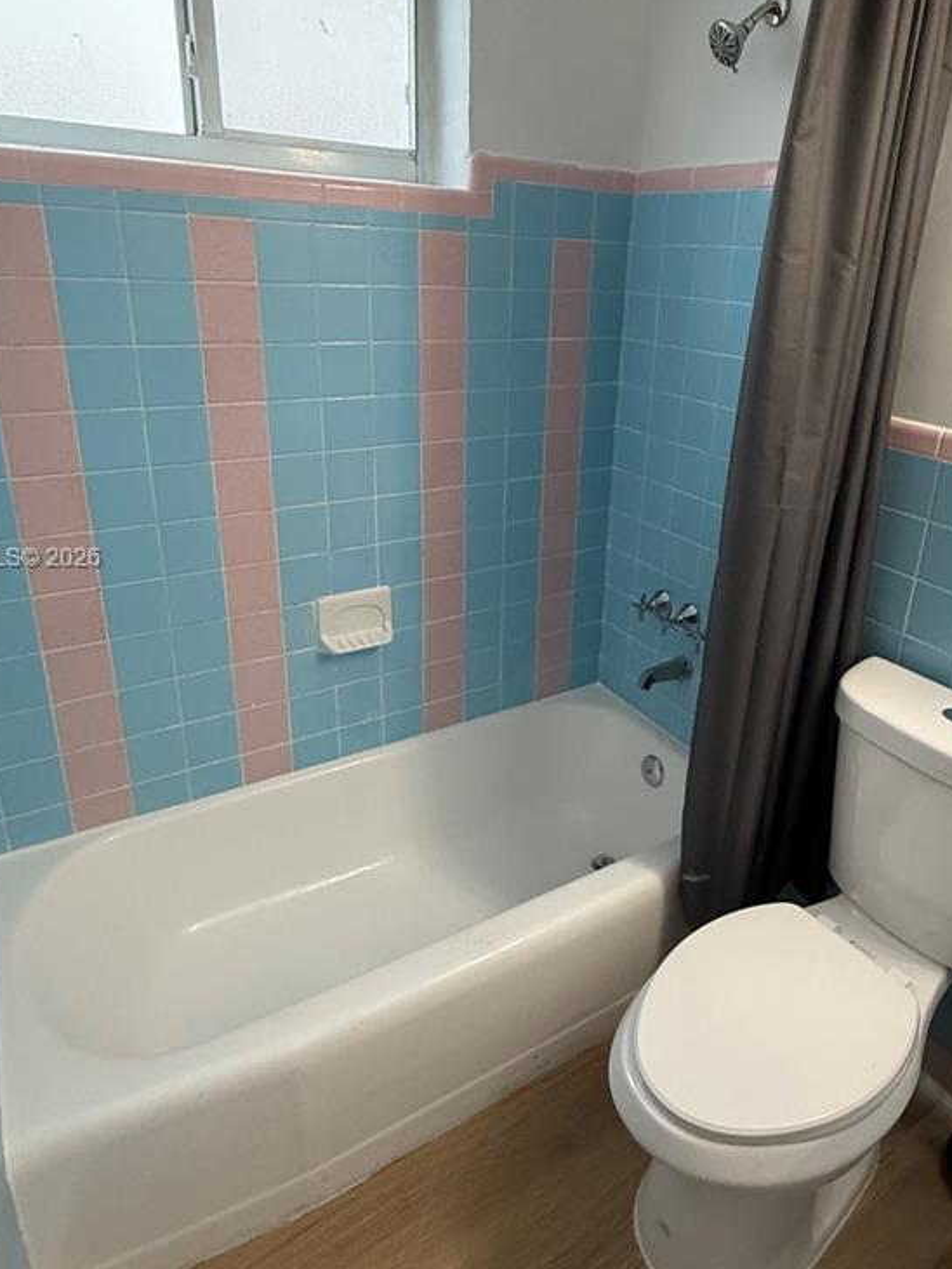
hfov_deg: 58.5
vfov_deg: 73.6
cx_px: 561
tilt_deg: -18.7
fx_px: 843
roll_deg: -1.5
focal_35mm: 23
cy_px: 560
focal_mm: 2.22
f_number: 2.2
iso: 320
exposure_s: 1/120
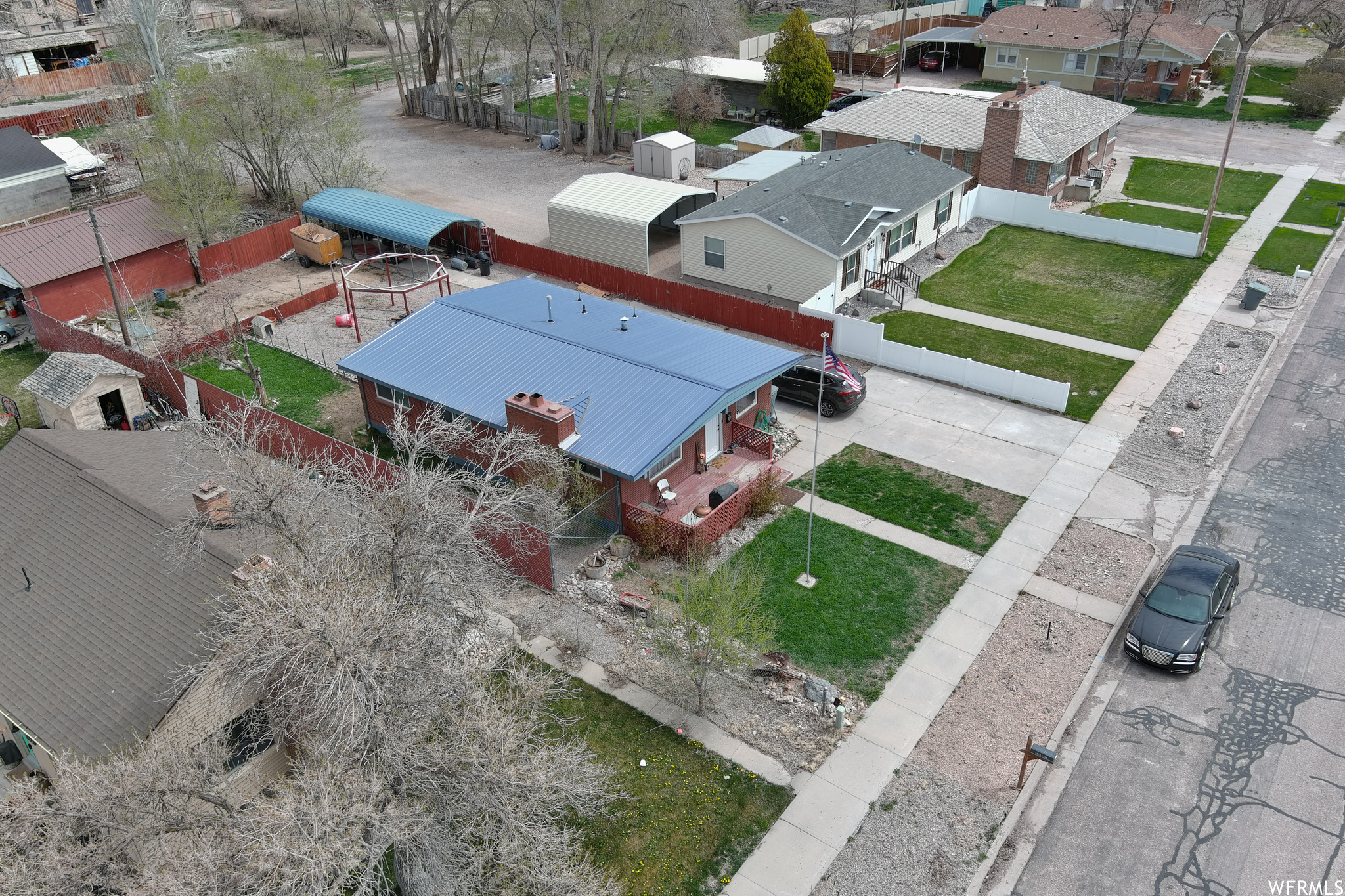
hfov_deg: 63.7
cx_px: 672
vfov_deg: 45.0
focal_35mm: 29
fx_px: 1083
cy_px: 448
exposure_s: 1/1000
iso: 100
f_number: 2.8
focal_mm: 10.13
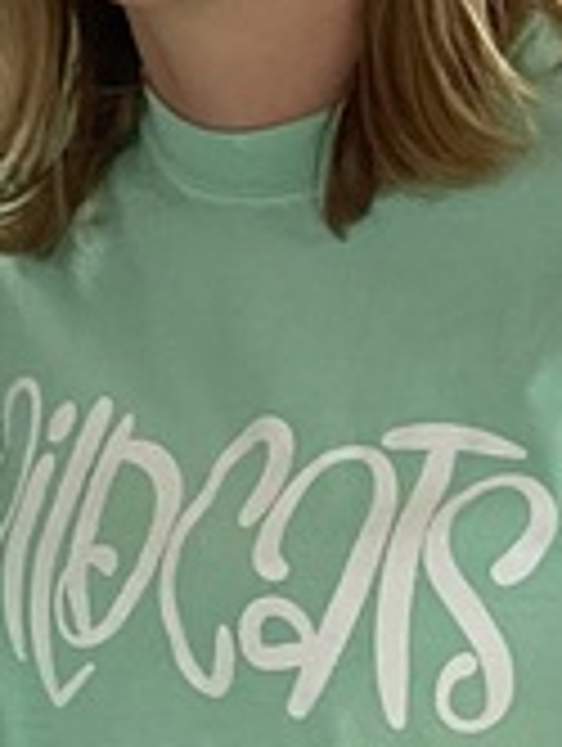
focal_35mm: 160
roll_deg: +1.1
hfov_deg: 9.0
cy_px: 927
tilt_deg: -19.1
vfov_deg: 12.0
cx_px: -328
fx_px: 3455
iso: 250
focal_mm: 4.25
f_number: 1.8
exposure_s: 1/60
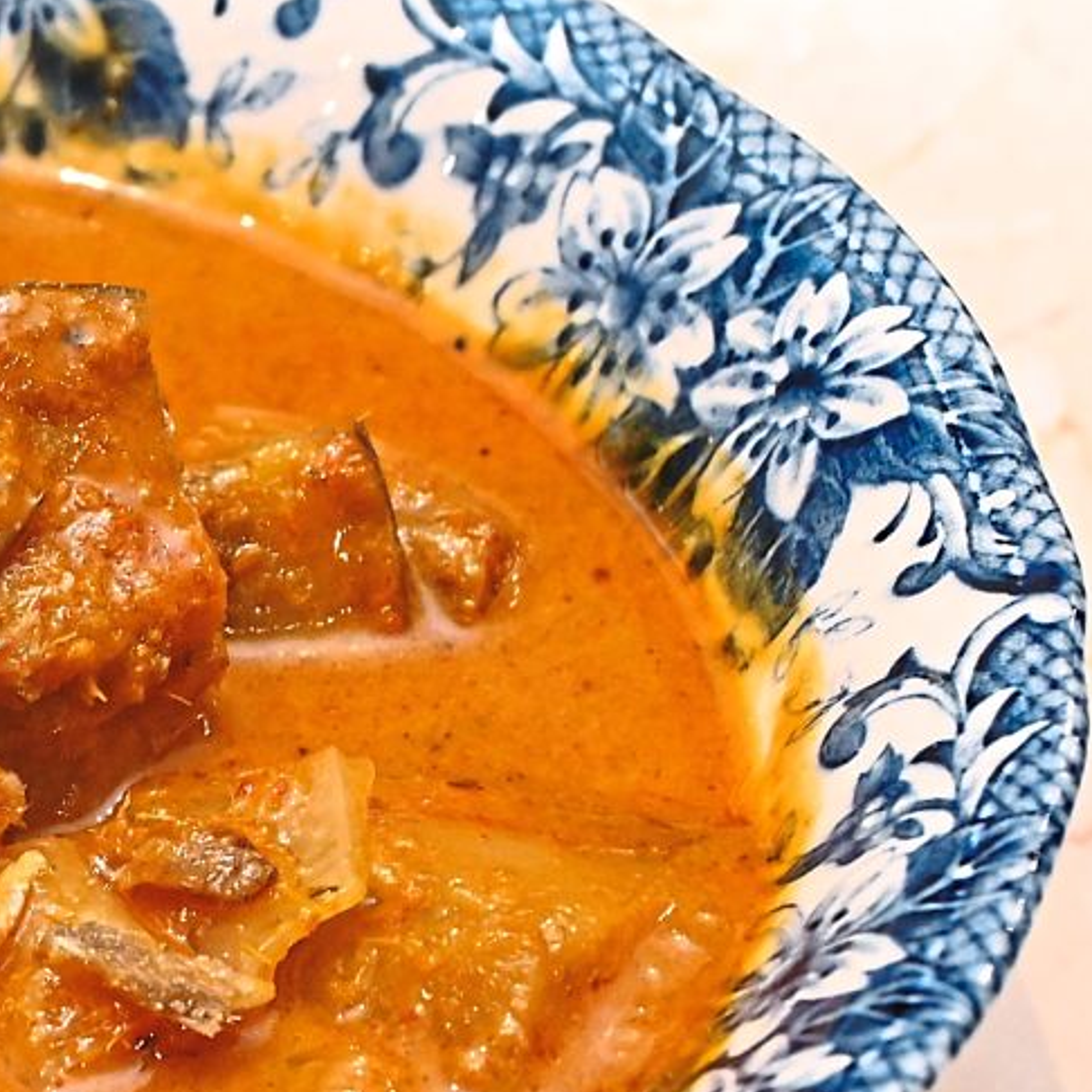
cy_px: 777
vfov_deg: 12.2
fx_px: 5104
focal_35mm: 143
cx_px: -200
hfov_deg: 12.0
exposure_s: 1/60
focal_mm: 44
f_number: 8
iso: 3200
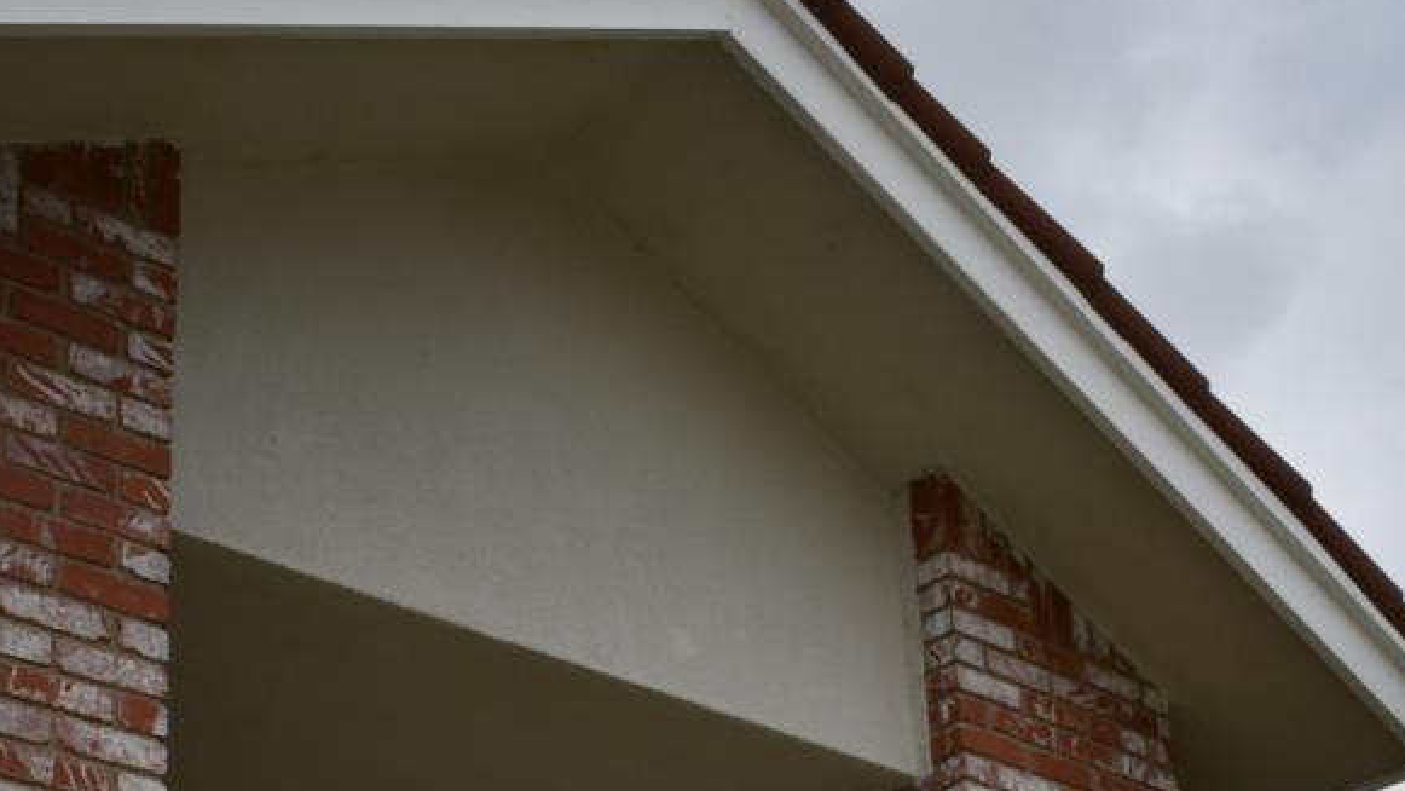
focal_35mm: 73
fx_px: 2720
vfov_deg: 15.9
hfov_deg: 29.0
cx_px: 721
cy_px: 963
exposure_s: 1/2500
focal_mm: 18
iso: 100
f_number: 3.5
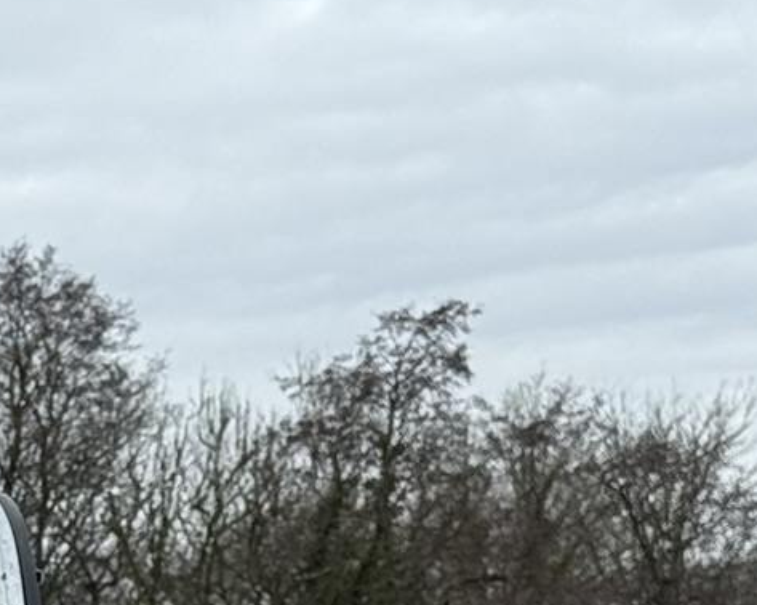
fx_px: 4546
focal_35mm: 203
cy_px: 1103
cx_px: -859
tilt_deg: -3.5
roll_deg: +1.4
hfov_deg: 8.9
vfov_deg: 7.4
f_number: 1.78
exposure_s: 1/1076
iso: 64
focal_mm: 6.76
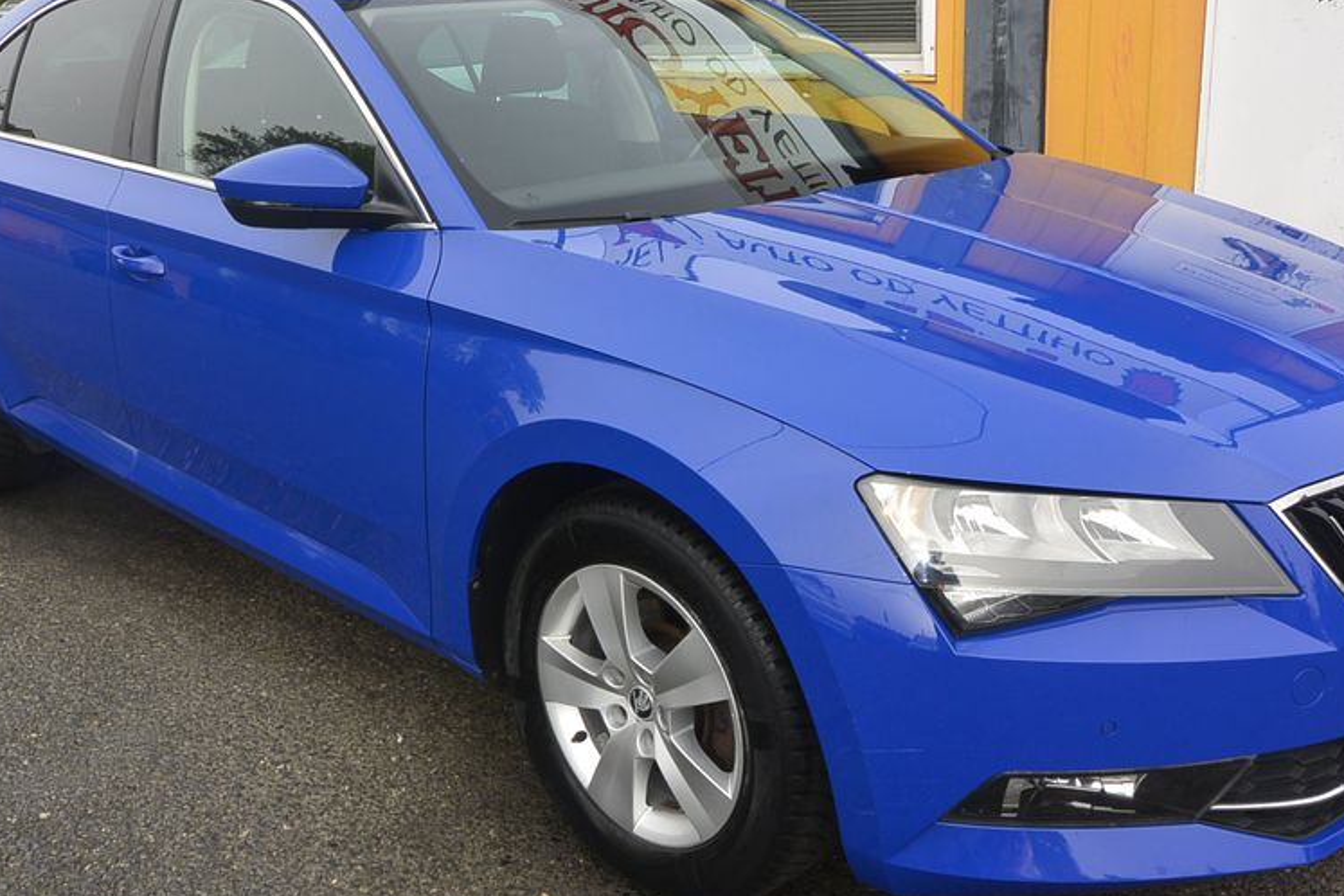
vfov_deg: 35.9
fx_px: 1381
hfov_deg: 51.9
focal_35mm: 37
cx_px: 703
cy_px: 409
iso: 160
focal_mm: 10
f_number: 6.3
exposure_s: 1/250
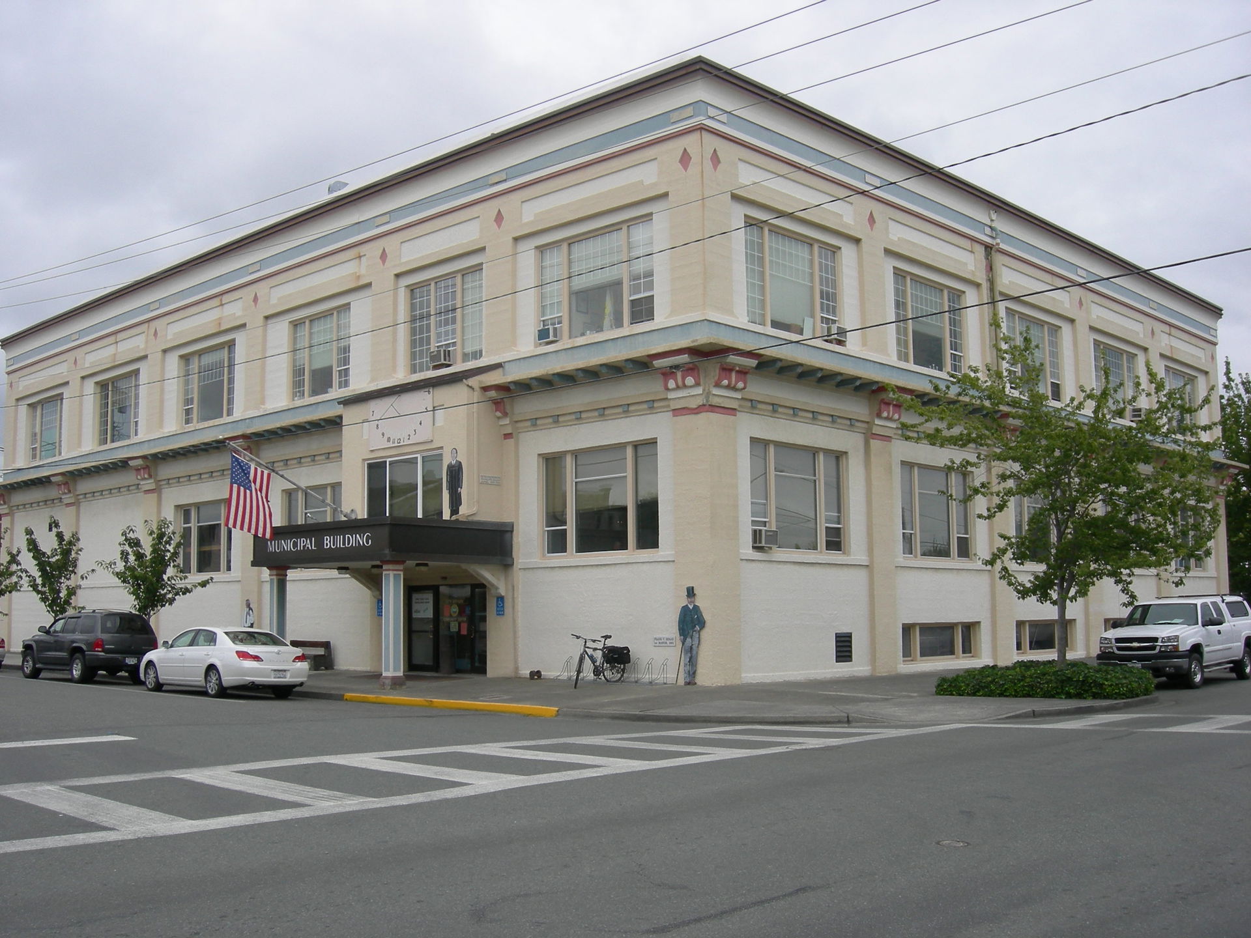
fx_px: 1301
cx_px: 626
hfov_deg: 51.4
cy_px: 469
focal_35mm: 36
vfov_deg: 39.7
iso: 64
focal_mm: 7.5
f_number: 4.3
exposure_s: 1/126
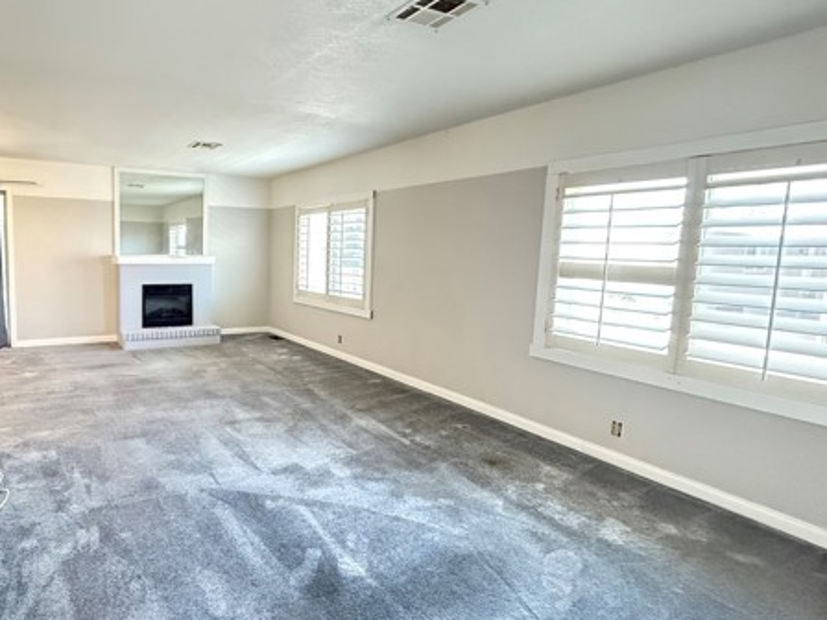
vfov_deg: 65.9
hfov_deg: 78.0
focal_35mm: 20
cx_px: 249
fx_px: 478
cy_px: 292
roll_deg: -0.9
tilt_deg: -5.6
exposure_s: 1/60
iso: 1000
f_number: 2.2
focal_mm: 2.22
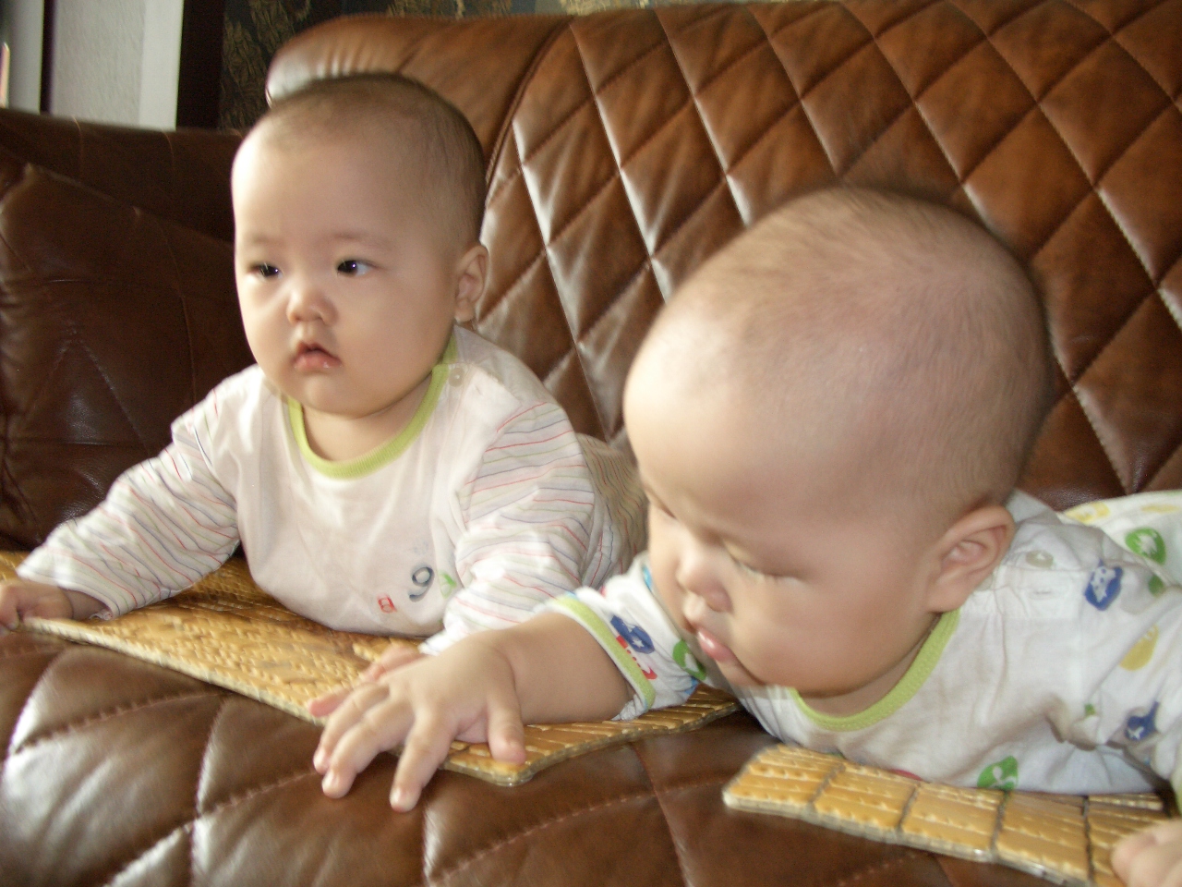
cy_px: 444
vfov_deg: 42.9
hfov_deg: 55.4
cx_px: 591
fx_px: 1127
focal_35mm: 33
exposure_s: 1/60
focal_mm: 7.1
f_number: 2.8
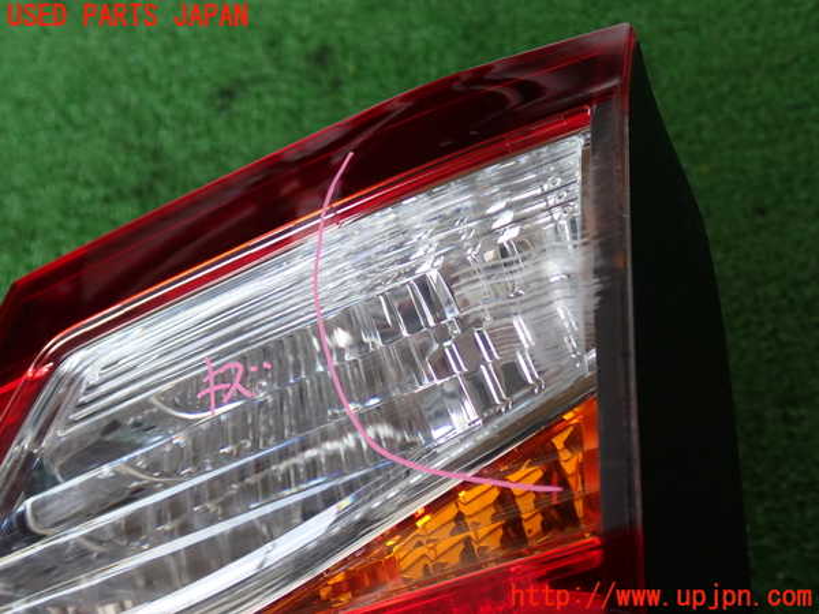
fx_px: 899
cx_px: 410
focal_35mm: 38
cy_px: 307
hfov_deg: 49.0
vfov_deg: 37.7
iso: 160
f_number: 2.7
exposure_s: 1/80
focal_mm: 6.83
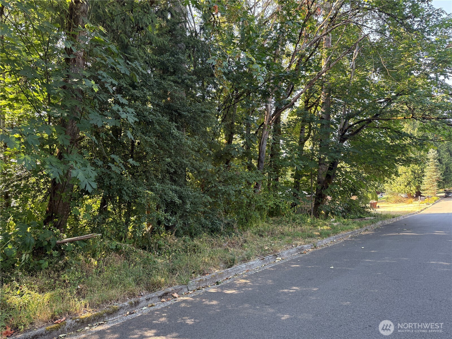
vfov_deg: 56.8
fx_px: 313
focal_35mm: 24
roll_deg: +0.7
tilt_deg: +5.1
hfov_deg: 71.6
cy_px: 170
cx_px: 226
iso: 125
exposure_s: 1/121
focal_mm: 6.76
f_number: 1.78
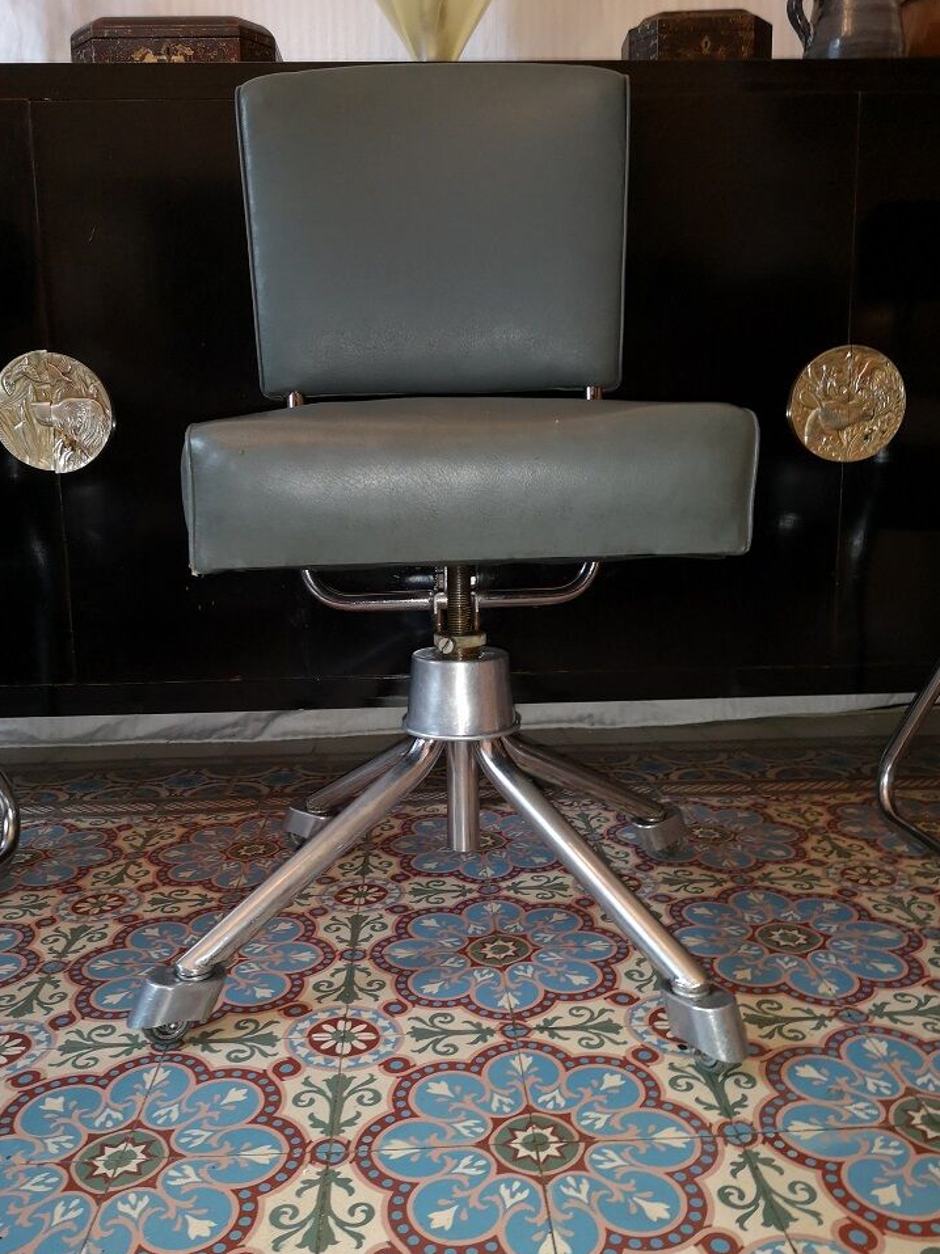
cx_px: 454
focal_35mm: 28
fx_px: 1014
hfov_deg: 49.7
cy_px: 632
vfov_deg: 63.5
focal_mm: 3.95
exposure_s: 1/33.3
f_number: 1.8
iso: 250
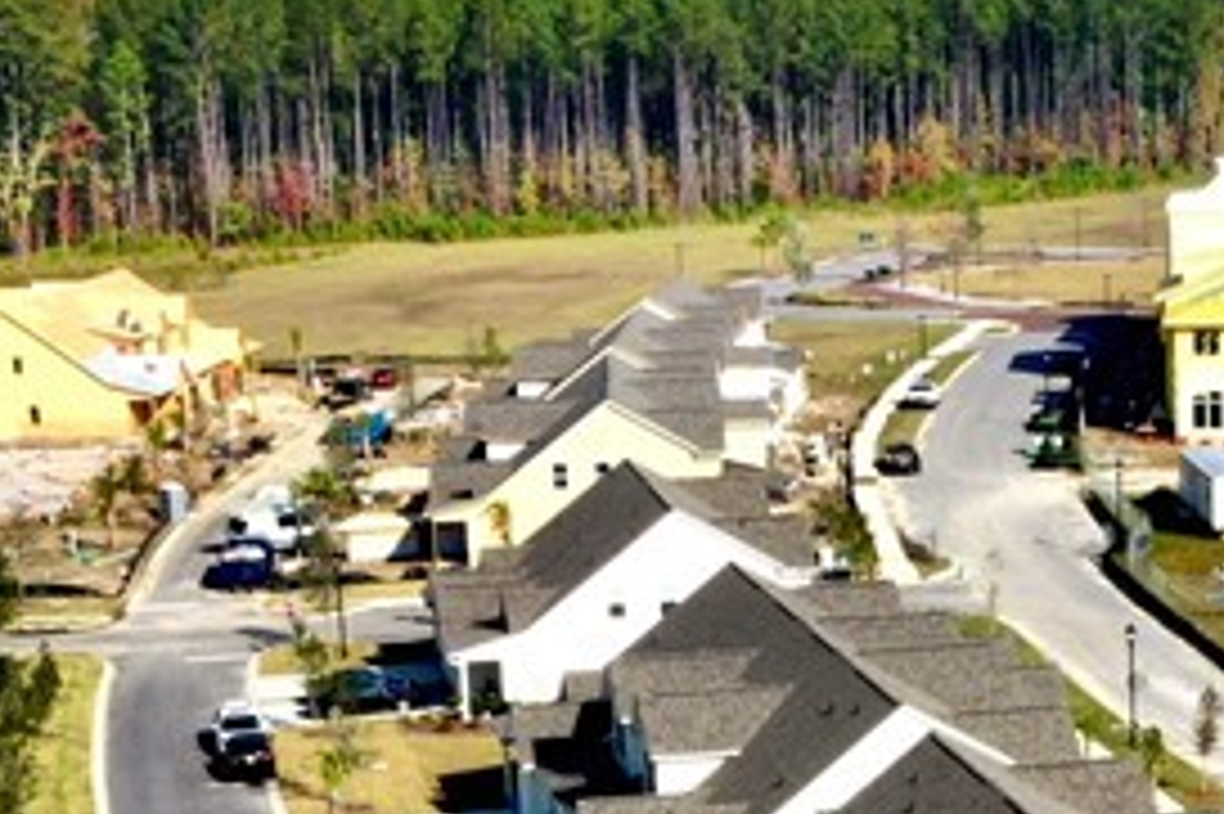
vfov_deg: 12.0
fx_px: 3806
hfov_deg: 17.7
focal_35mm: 112
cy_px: 967
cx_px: 1323
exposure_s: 1/60
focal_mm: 10.26
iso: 100
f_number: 11
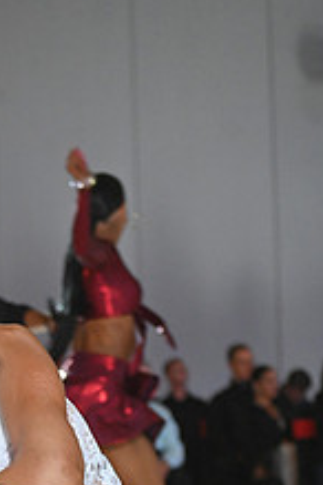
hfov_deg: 7.4
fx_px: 2490
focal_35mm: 185
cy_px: 625
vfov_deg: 10.9
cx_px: -74
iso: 2000
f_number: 4
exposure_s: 1/250
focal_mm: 70
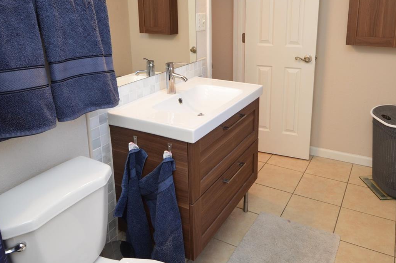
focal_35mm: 28
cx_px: 213
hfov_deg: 65.5
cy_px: 77
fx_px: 308
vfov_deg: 45.2
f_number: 4
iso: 400
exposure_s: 1/60
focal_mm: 12
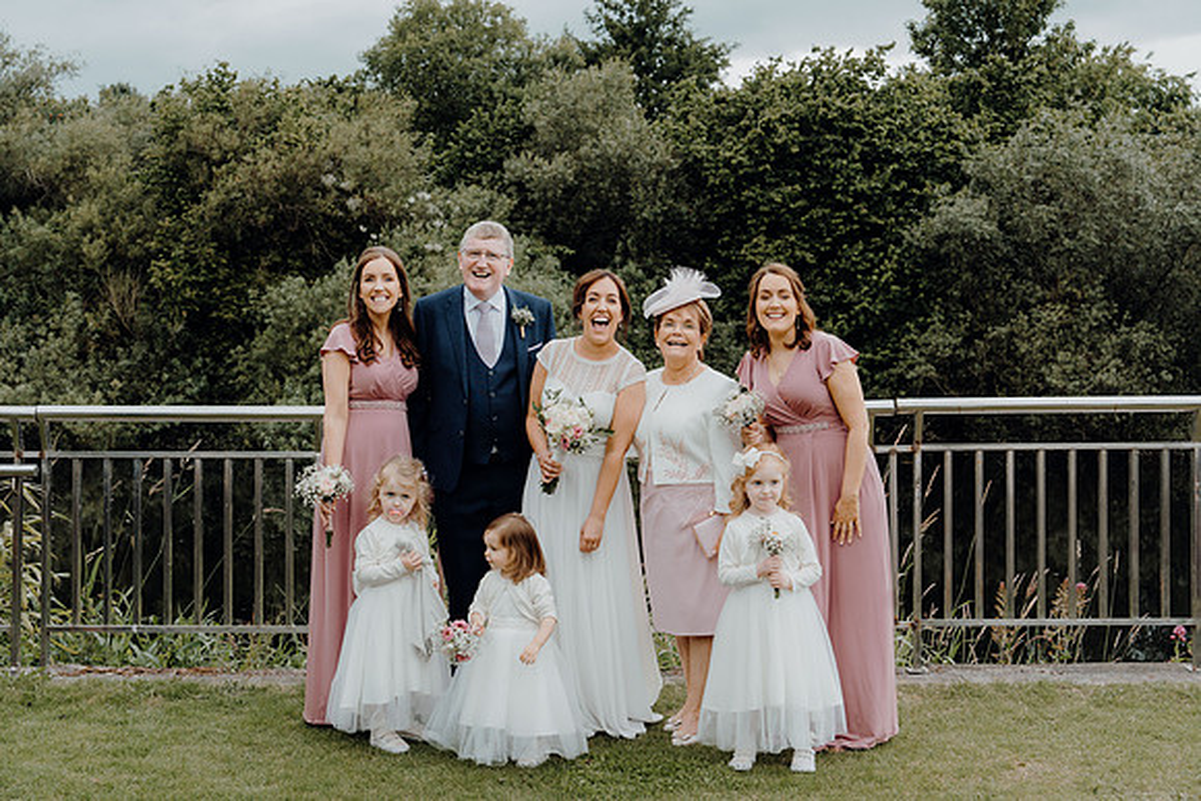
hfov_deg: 38.9
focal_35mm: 51
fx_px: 1702
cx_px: 600
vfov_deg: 26.5
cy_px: 400
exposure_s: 1/250
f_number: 5.6
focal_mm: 51
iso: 250
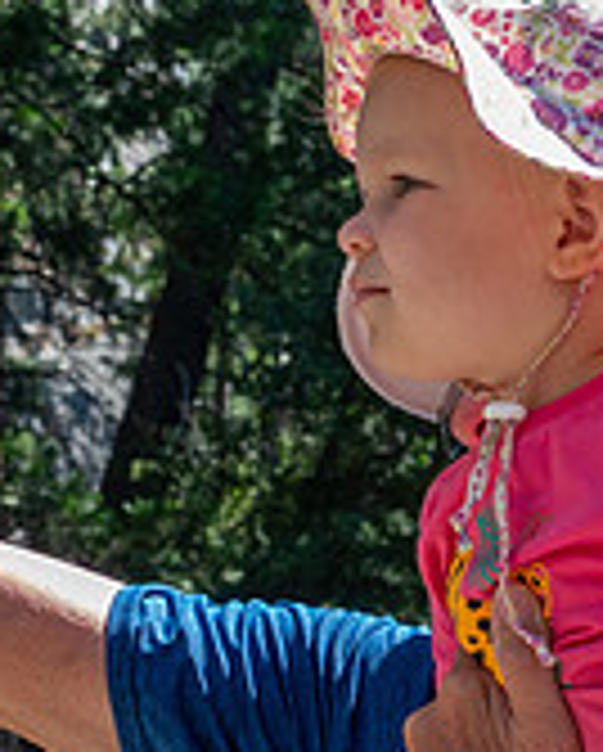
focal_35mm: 158
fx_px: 3518
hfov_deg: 9.8
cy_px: 522
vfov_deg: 12.2
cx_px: 446
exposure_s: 1/200
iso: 100
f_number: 4
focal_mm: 14.65
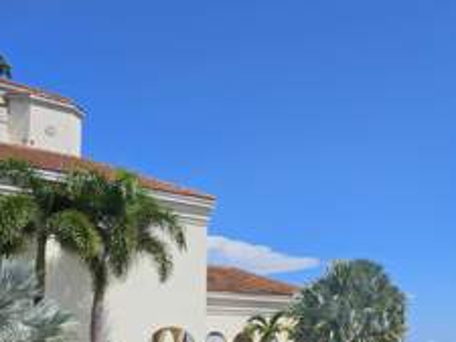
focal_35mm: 49
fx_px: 646
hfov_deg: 35.4
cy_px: 298
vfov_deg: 28.7
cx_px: 450
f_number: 1.8
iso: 25
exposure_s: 1/3589
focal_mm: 5.4
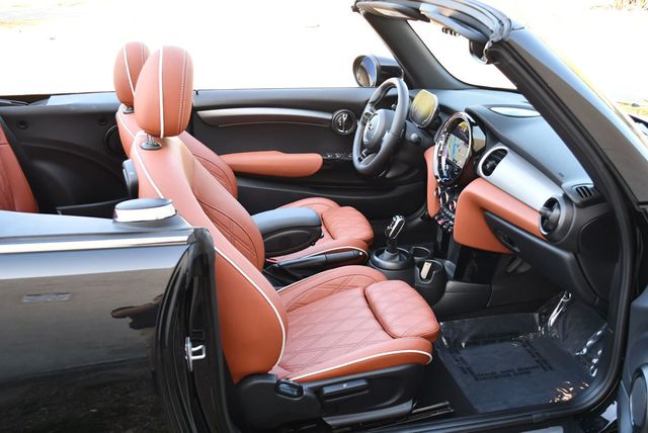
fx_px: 649
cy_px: 216
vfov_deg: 36.9
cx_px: 324
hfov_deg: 53.1
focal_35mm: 36
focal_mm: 18
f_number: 3.5
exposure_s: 1/250
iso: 560
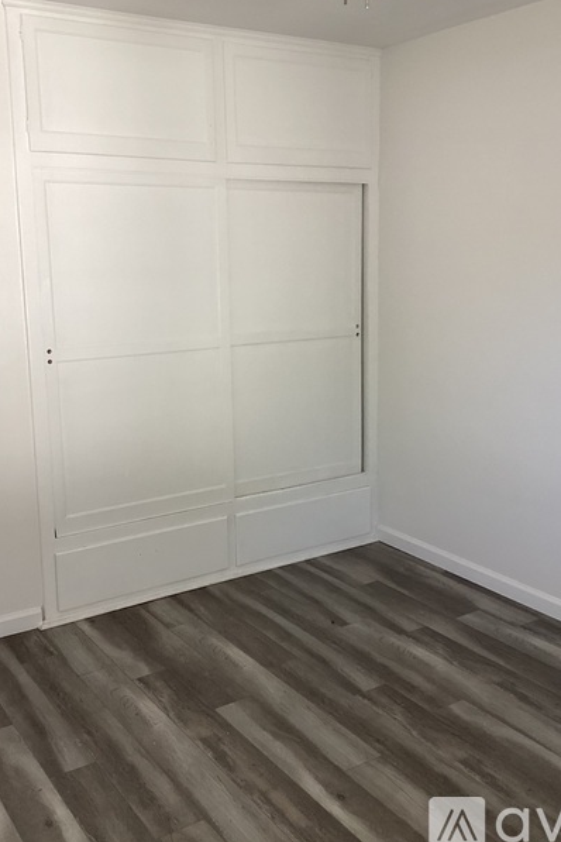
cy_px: 383
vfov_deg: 53.1
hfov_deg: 36.8
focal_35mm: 36
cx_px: 304
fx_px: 841
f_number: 2.4
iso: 125
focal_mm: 3.3
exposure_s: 1/60
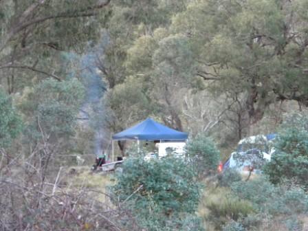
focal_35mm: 105
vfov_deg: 14.1
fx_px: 934
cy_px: 116
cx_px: 154
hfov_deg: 18.7
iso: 598
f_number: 4.7
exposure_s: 1/30
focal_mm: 19
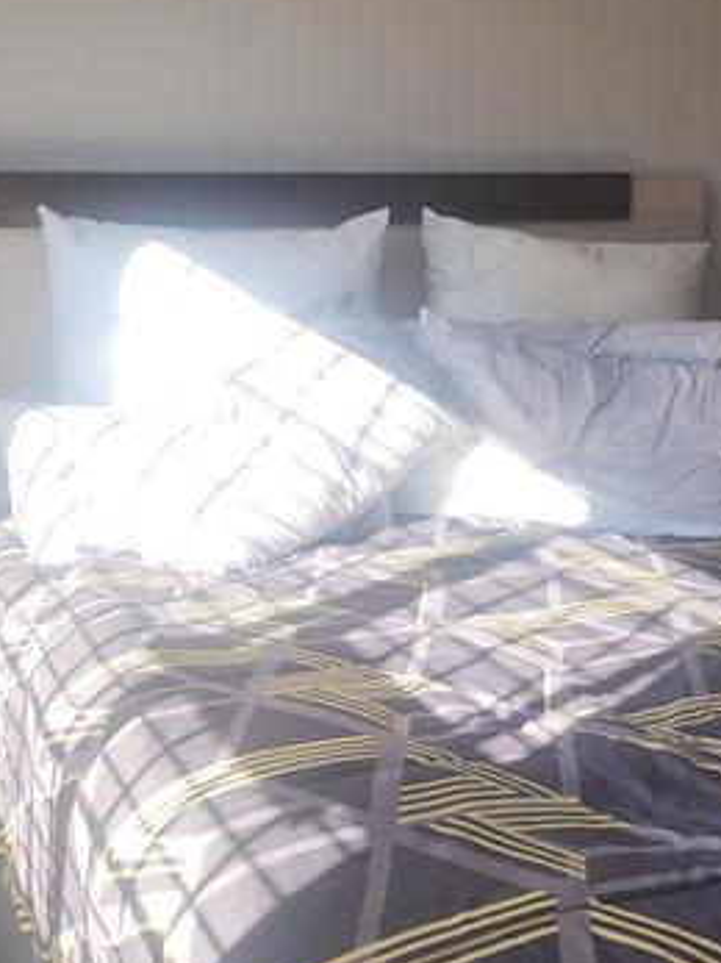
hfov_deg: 27.5
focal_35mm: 53
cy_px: 380
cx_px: 374
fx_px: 1473
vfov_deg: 36.0
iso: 12
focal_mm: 6.4
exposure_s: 1/132
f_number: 1.8
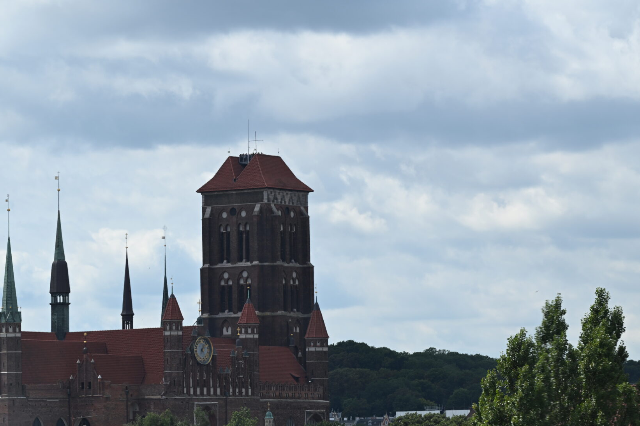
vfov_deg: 7.3
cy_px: 273
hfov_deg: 11.0
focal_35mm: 187
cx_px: 265
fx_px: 3324
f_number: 5.6
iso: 100
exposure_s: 1/500
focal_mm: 120
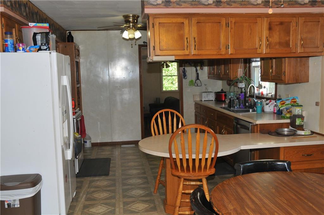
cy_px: 108
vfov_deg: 35.4
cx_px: 162
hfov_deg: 51.4
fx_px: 337
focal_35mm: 38
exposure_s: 1/60
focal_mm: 25
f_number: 5.6
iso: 400
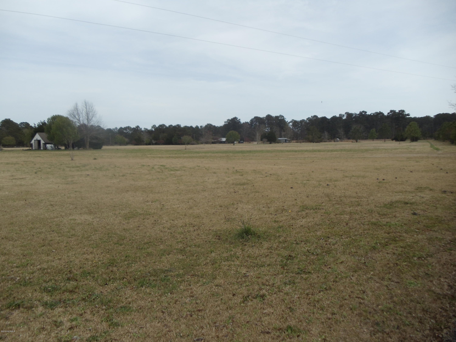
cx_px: 228
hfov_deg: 42.9
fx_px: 580
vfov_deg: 32.9
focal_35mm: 44
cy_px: 171
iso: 80
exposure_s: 1/250
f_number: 7.1
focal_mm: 6
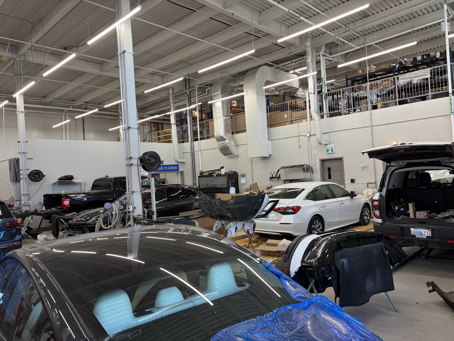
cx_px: 227
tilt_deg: +4.0
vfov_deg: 53.1
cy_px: 170
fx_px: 341
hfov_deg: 67.3
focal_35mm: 26
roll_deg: +2.7
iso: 80
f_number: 1.6
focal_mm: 5.96
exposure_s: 1/120
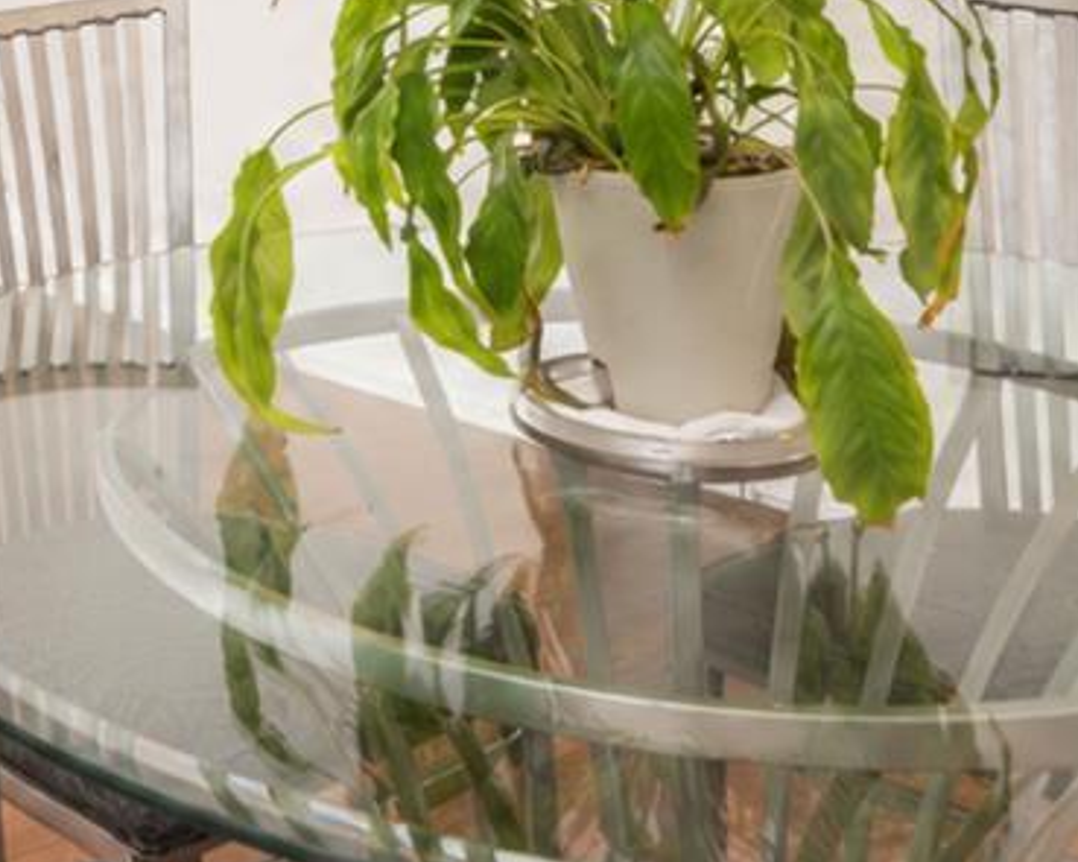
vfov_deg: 22.5
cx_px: 20
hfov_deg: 29.1
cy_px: -240
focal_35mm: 61
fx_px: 1946
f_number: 4.5
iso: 64
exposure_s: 1/40
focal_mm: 16
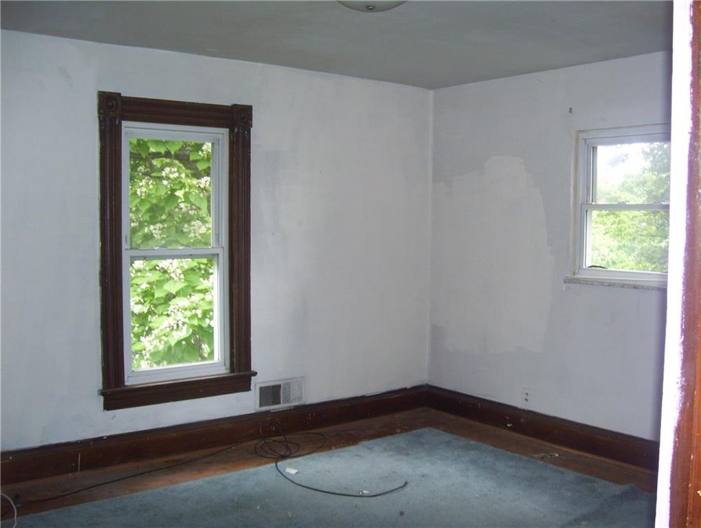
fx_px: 730
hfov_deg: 51.3
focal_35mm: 36
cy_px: 264
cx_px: 350
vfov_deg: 39.7
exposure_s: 1/60
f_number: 2.7
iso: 125
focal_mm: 6
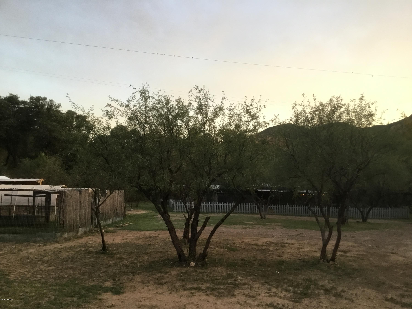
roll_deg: -0.6
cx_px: 206
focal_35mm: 31
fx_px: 369
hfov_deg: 58.4
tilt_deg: +4.1
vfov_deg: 45.4
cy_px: 154
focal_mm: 3.3
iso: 40
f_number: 2.4
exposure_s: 1/30
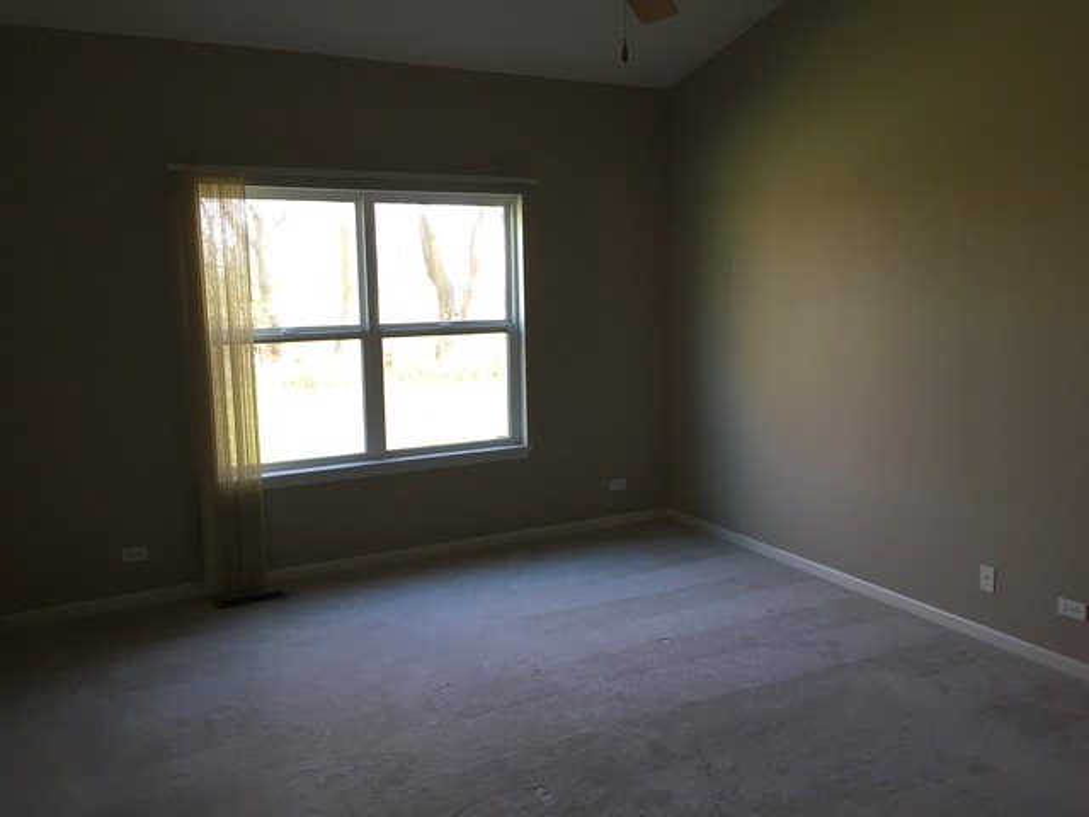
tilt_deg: -9.0
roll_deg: -0.7
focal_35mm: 29
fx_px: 912
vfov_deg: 48.2
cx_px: 544
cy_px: 408
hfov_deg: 61.7
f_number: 2.2
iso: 32
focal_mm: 4.15
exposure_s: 1/33
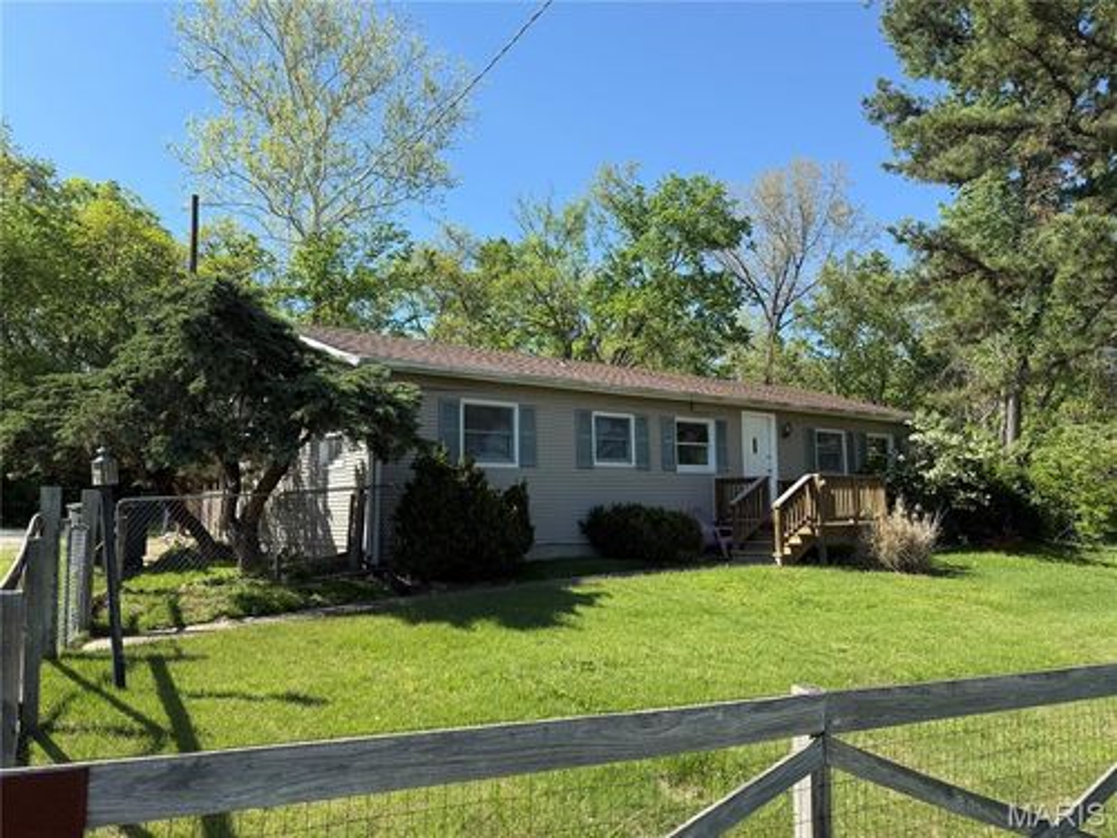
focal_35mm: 24
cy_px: 419
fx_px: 774
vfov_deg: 56.8
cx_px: 558
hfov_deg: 71.6
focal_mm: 6.76
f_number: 1.78
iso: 80
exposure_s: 1/2299
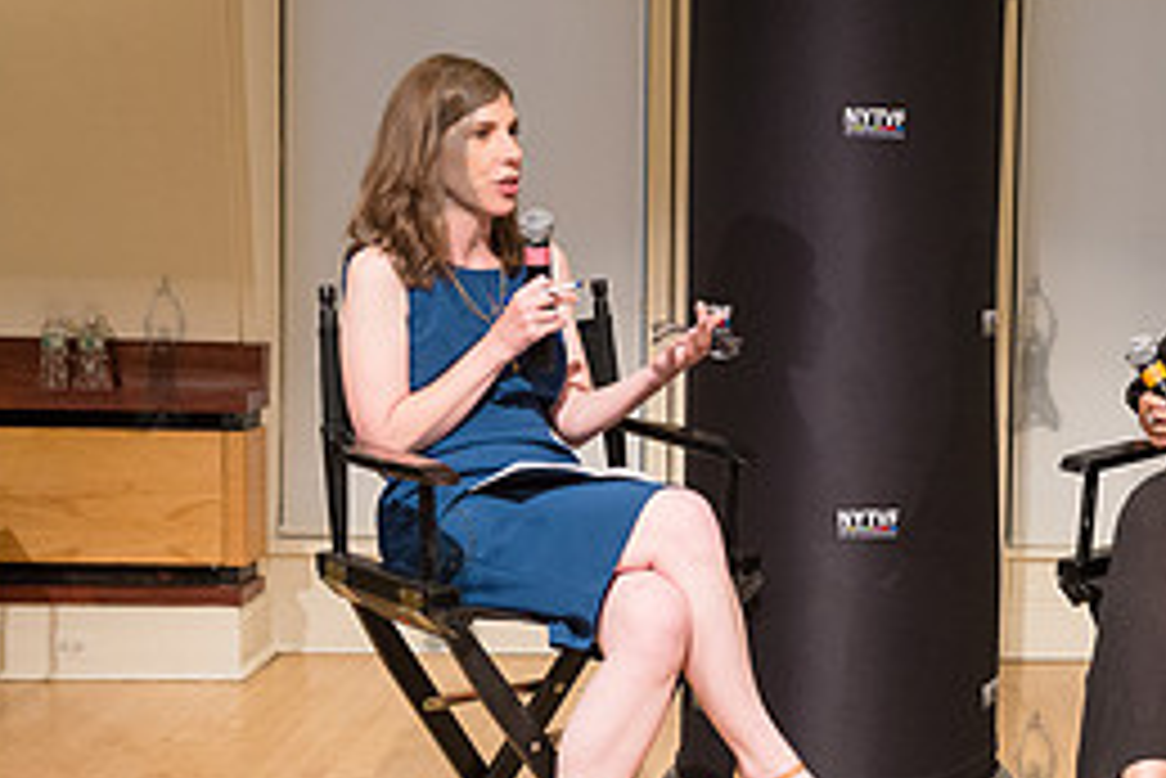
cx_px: 1031
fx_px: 2106
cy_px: 353
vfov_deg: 20.9
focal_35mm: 65
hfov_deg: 29.7
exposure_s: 1/250
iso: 2500
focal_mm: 29
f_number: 4
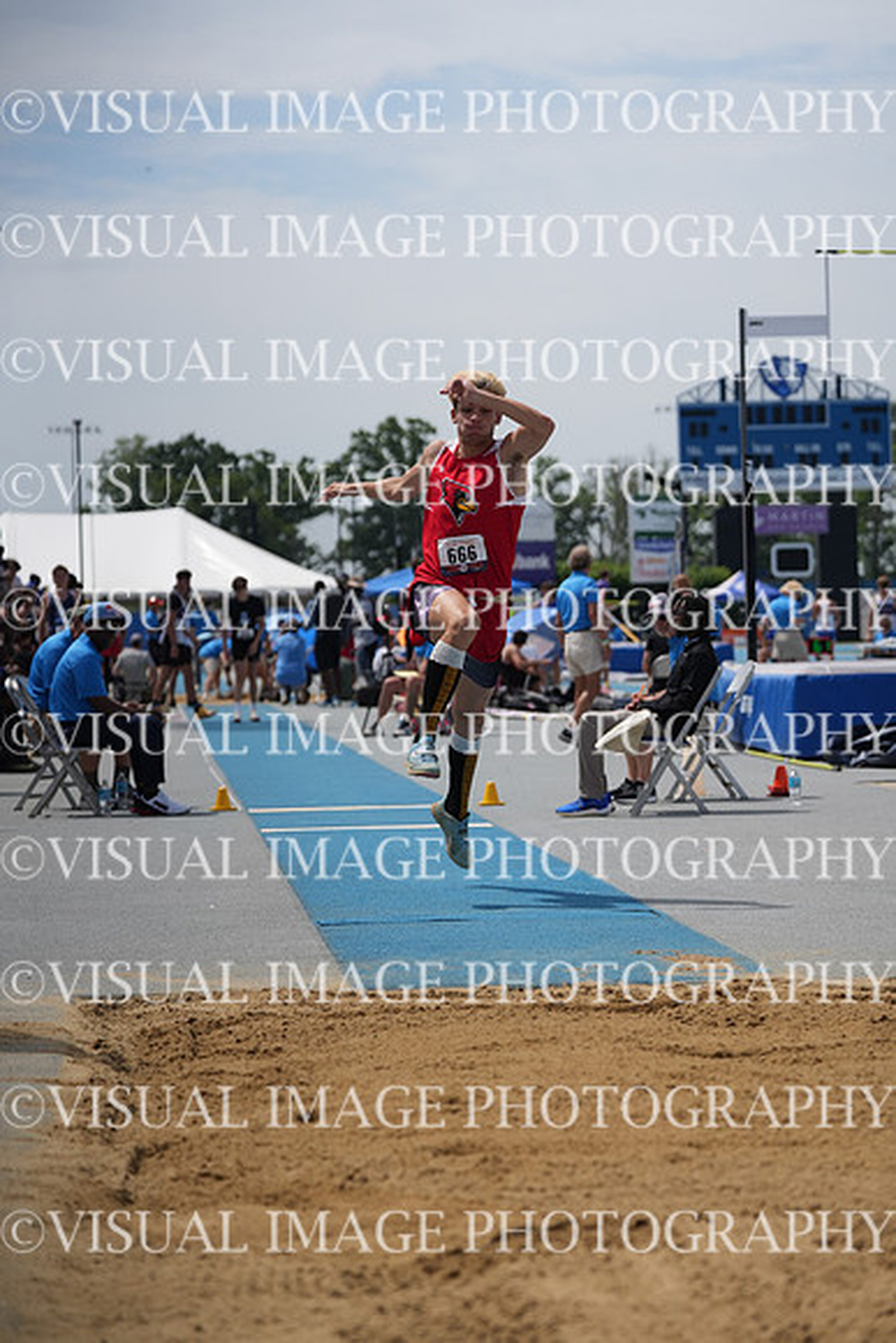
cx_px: 448
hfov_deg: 12.6
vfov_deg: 18.8
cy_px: 672
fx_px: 4067
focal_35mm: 109
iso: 400
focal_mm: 109
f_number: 4
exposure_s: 1/8000
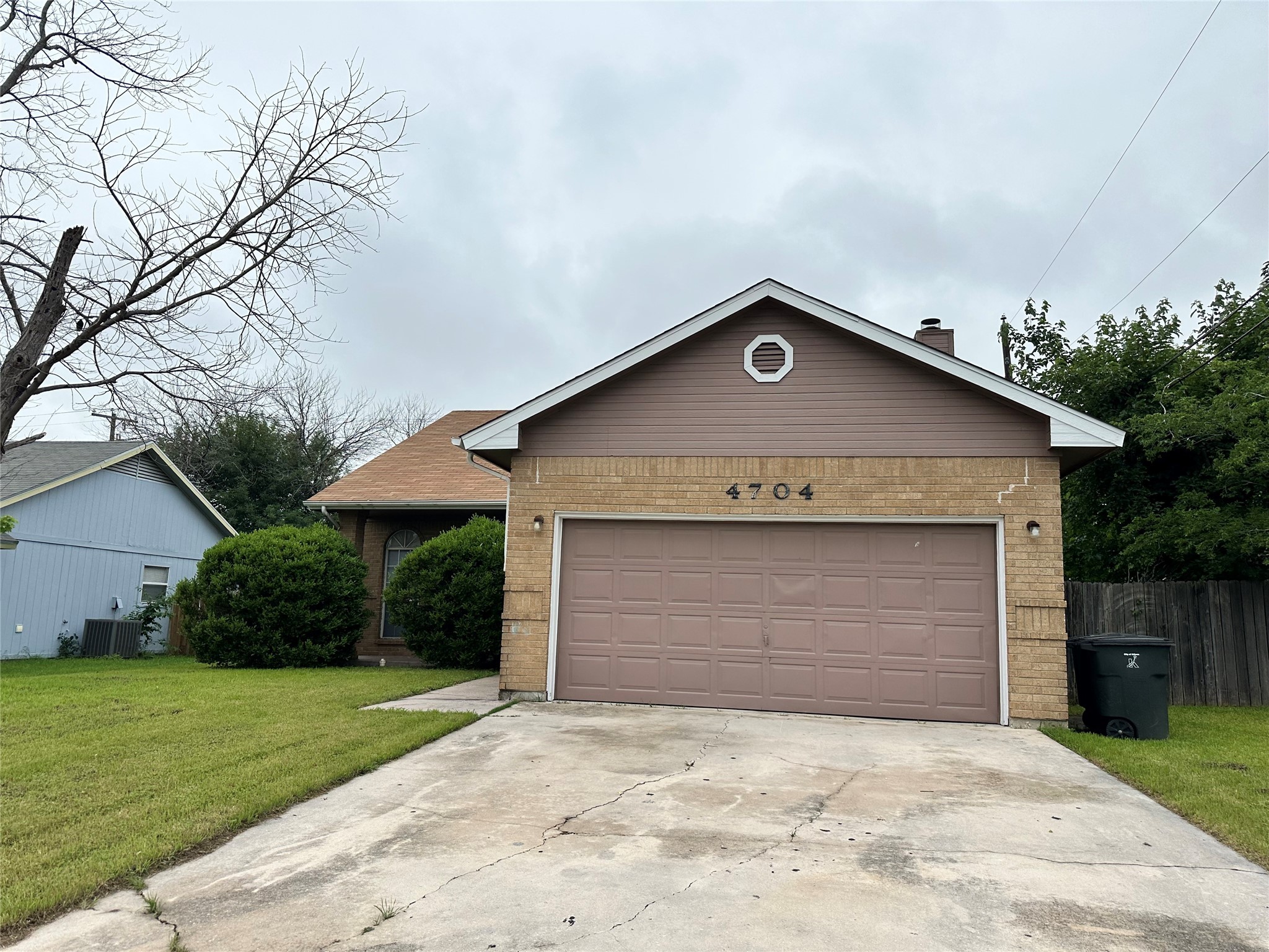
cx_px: 634
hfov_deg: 71.6
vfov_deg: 56.8
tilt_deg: +9.1
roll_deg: -2.9
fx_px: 880
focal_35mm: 24
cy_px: 476
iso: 80
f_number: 1.78
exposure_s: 1/5525
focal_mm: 6.86
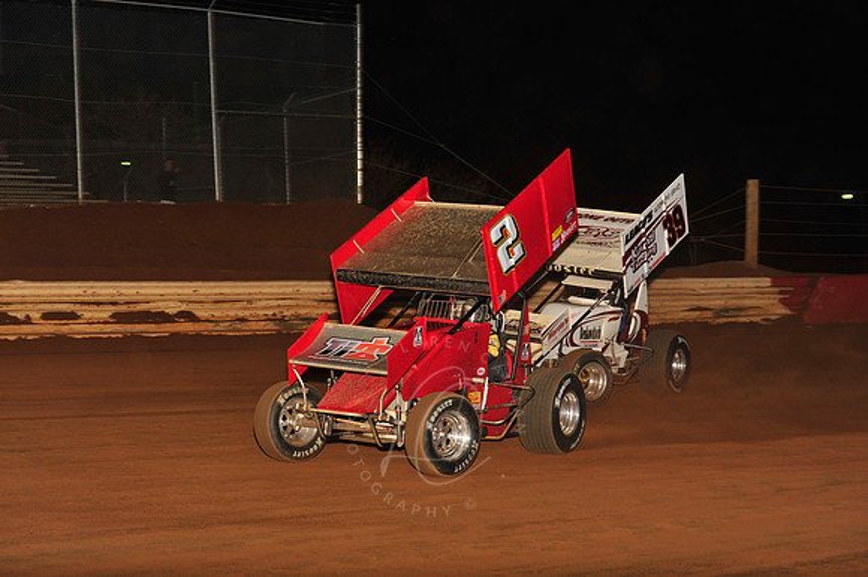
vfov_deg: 17.0
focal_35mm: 80
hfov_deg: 25.4
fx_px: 1928
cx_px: 434
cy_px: 288
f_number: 6.3
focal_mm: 80
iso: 800
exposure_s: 1/320
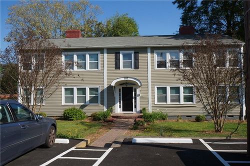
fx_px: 208
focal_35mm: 30
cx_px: 125
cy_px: 83
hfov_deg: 62.0
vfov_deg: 43.5
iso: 200
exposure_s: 1/160
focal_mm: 20
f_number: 16
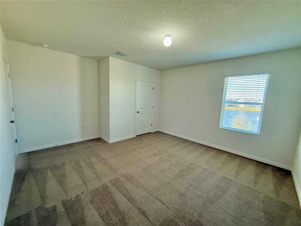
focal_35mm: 14
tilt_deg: -6.9
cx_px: 150
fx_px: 122
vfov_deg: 85.7
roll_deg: -2.2
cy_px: 113
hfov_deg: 102.1
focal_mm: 2.22
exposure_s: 1/99
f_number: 2.2
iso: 320
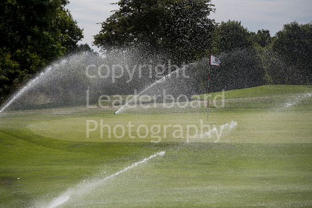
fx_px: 1604
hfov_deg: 11.1
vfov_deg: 7.4
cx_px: 156
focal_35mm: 185
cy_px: 104
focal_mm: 185
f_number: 5.6
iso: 500
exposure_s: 1/3200
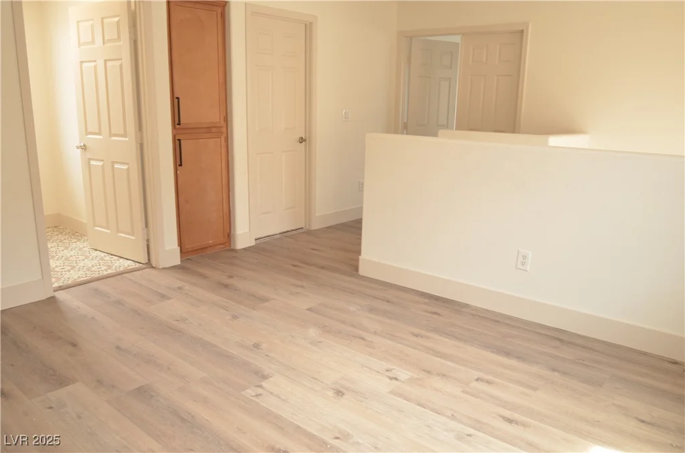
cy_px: 226
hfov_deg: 67.5
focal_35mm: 27
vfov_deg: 47.7
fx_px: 513
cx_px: 342
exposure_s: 1/40
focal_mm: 18
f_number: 3.5
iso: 200
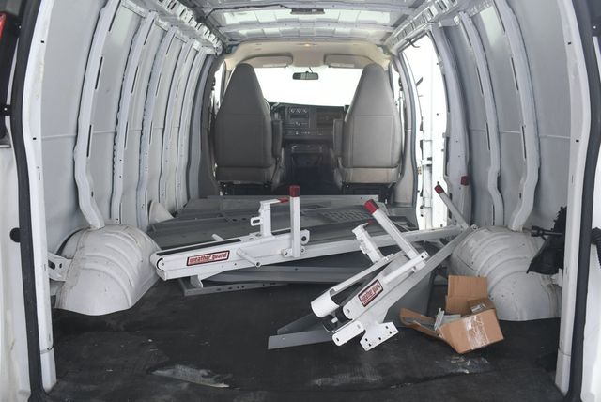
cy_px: 201
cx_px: 300
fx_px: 602
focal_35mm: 36
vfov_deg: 36.9
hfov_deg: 53.1
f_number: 4
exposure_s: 1/160
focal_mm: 18
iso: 100
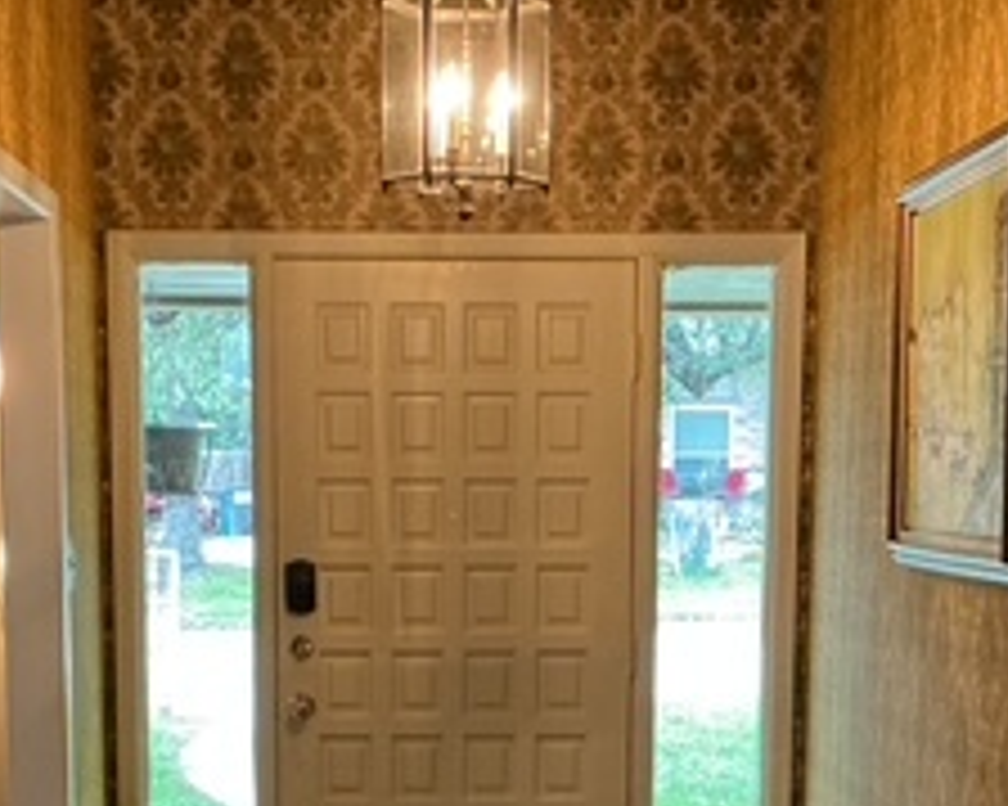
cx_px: 477
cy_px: 838
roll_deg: -0.7
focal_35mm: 81
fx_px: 2415
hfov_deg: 23.6
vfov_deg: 18.4
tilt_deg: -7.8
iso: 250
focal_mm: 3
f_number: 1.8
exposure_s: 1/40
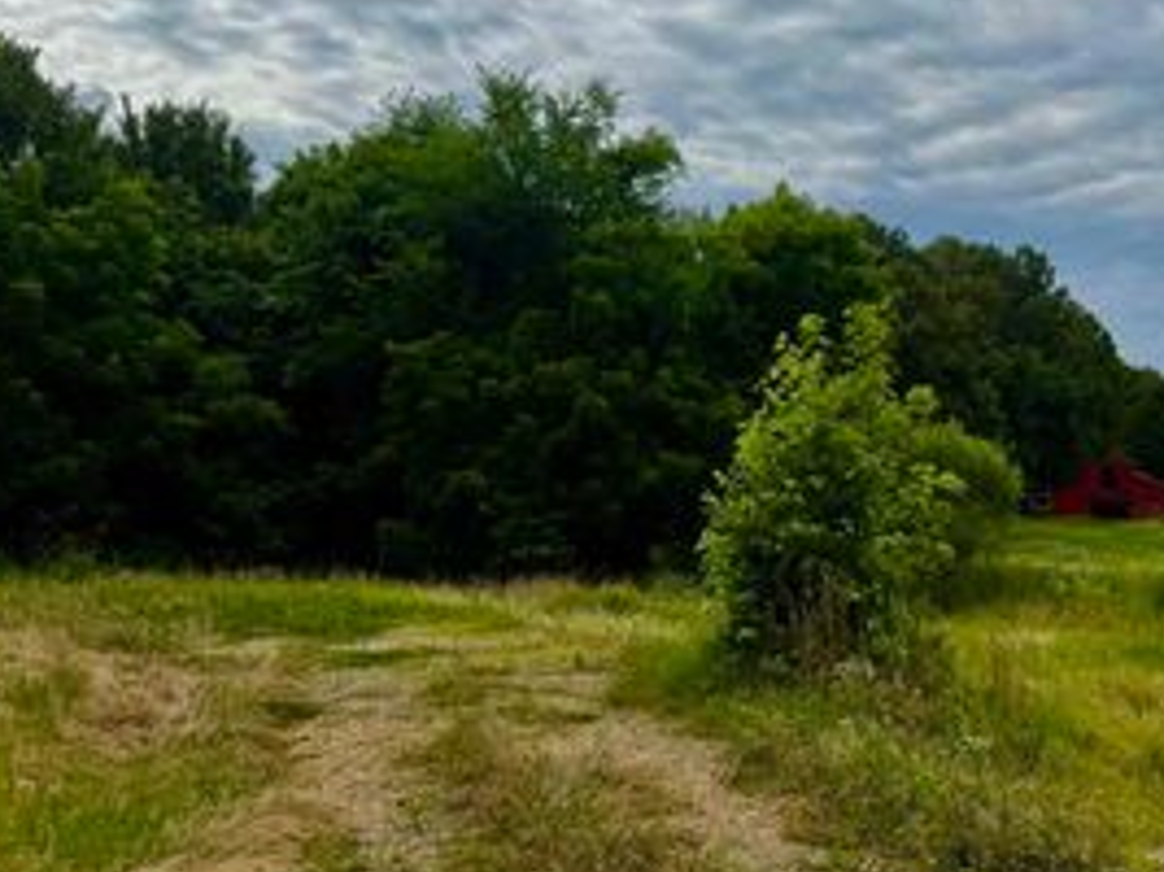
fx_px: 1512
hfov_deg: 40.1
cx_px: 959
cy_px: 490
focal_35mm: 45
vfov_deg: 32.1
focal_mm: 6.76
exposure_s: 1/5319
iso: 80
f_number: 1.78
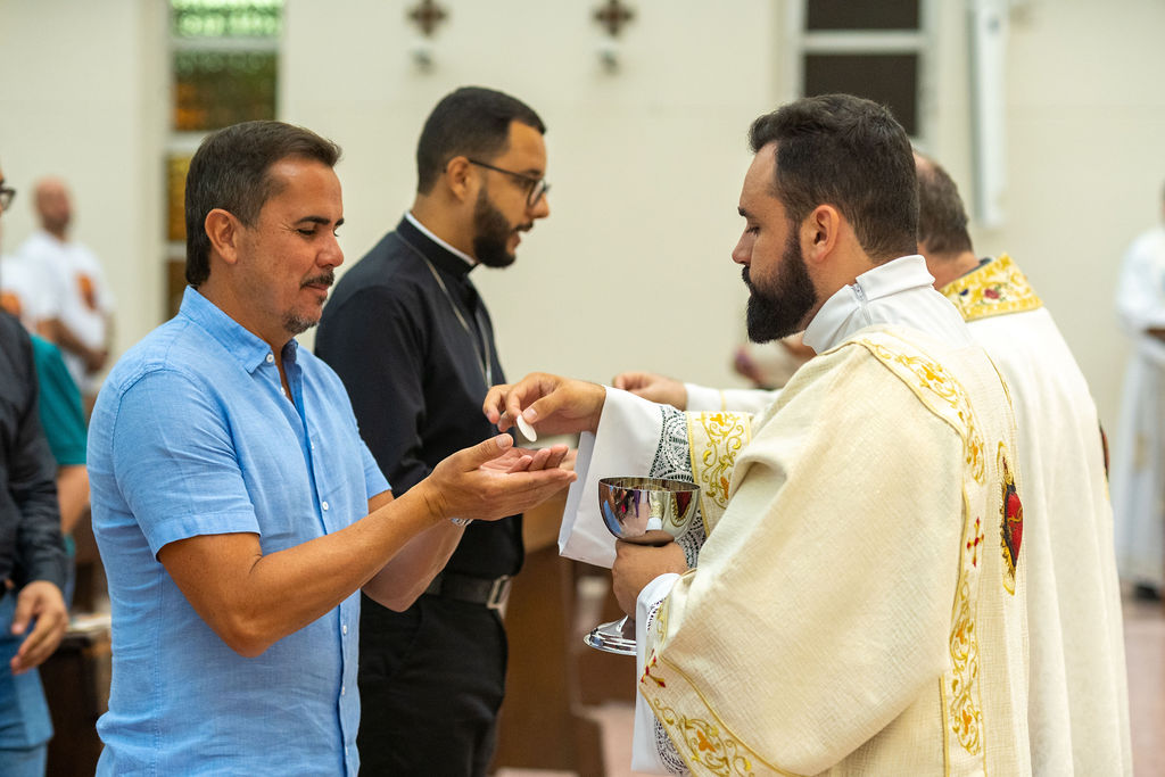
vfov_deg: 16.1
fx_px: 2751
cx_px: 582
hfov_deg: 23.9
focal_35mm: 85
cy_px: 388
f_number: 3.2
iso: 2500
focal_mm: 85
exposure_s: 1/200
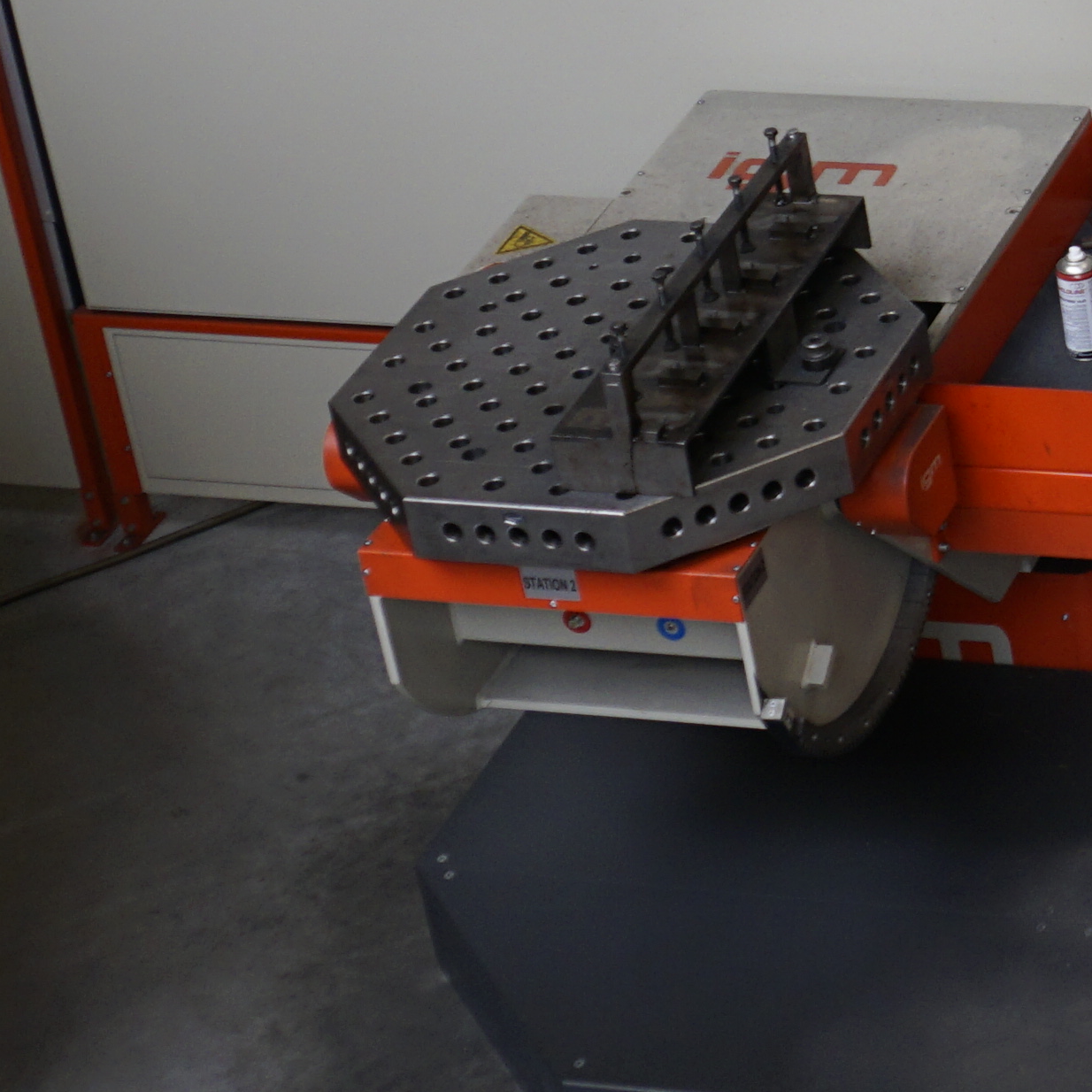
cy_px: -81
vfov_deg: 13.8
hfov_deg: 12.6
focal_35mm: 124
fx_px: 4426
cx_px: 2067
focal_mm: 20
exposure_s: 1/50
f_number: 3.5
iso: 200
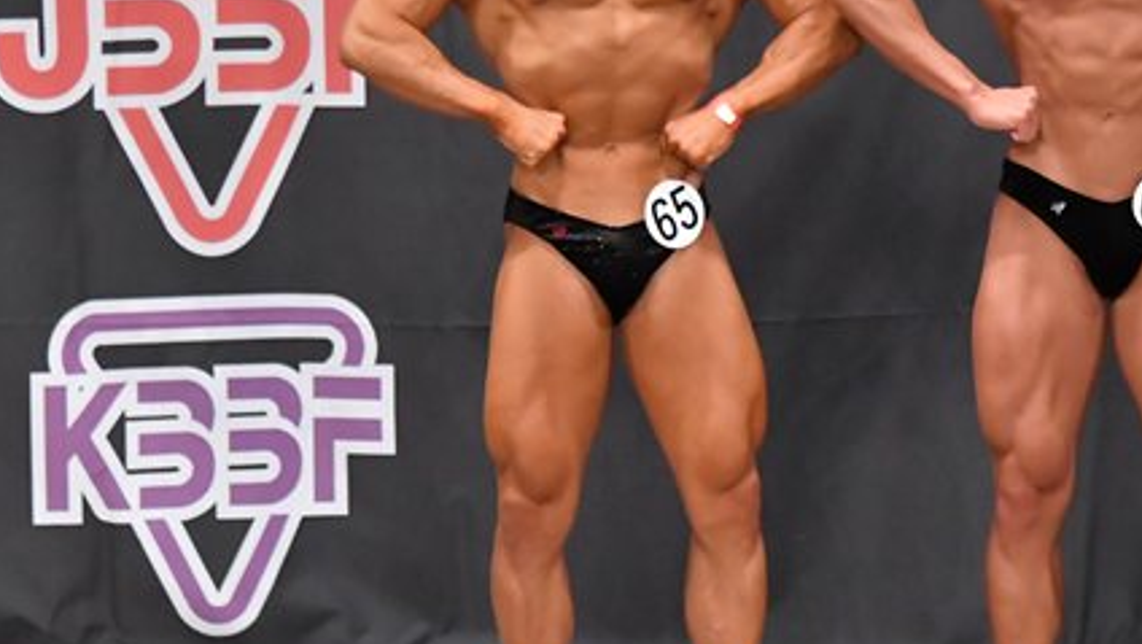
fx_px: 12573
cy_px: 256
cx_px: 901
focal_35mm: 415
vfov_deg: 2.9
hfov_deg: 5.2
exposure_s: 1/400
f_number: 5.6
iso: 6400
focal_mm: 145
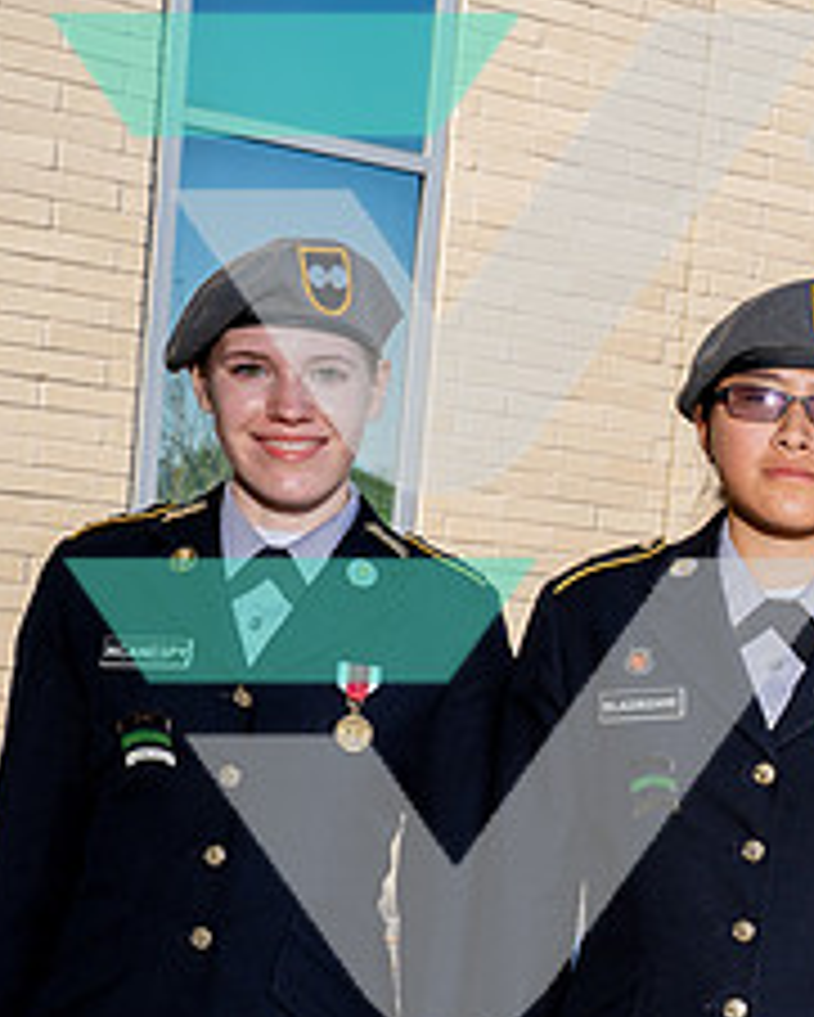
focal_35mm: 77
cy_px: 799
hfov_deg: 17.9
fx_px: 2317
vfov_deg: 24.4
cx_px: 1210
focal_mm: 32
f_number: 8
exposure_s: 1/125
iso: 200
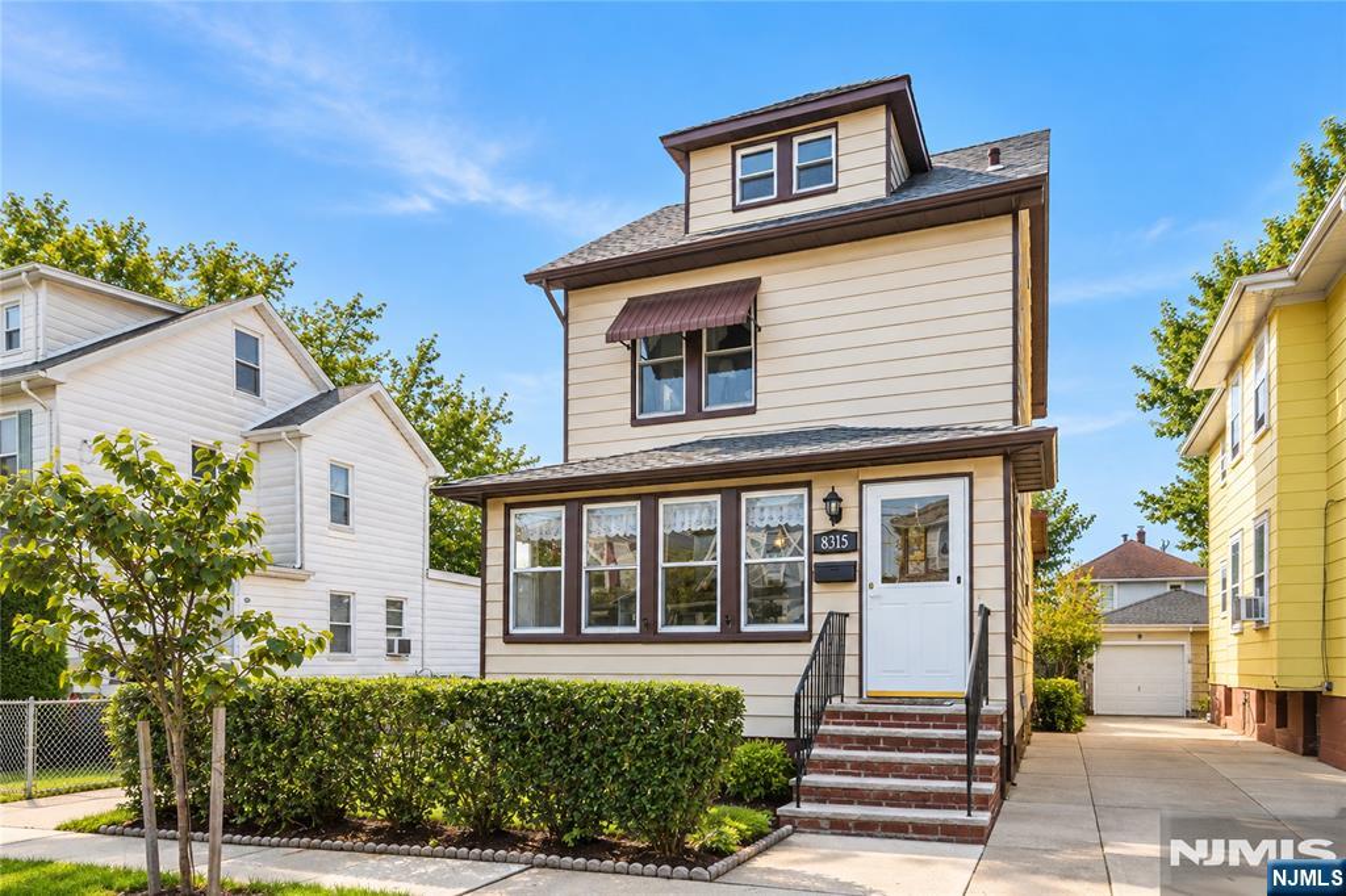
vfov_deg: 59.5
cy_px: 448
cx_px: 673
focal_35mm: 21
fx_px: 785
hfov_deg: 81.2
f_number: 8
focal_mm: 21
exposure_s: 1/5000
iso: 2500
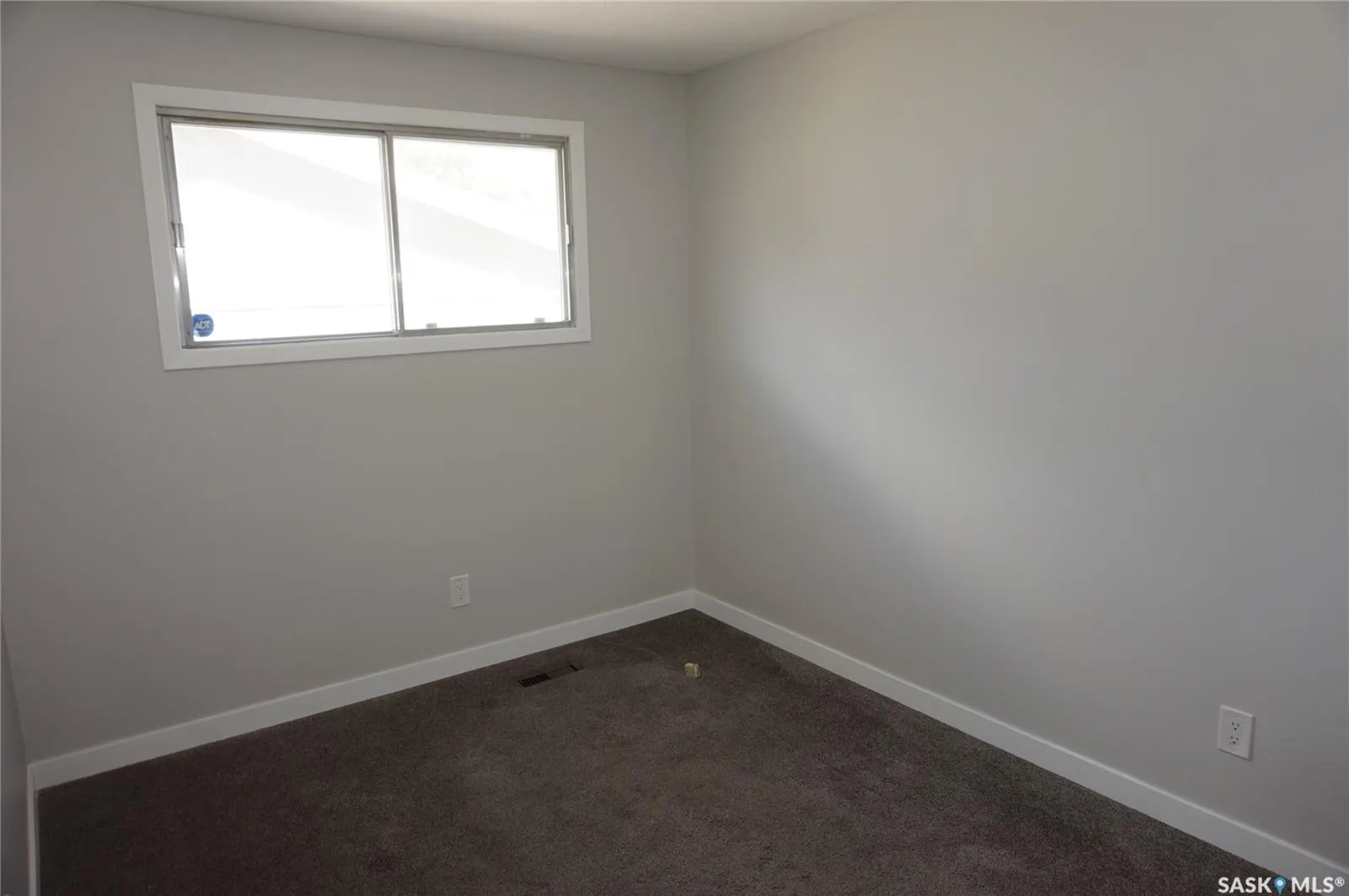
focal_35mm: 24
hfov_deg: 73.8
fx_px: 898
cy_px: 448
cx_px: 674
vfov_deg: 53.0
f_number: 4
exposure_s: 1/60
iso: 160
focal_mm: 16
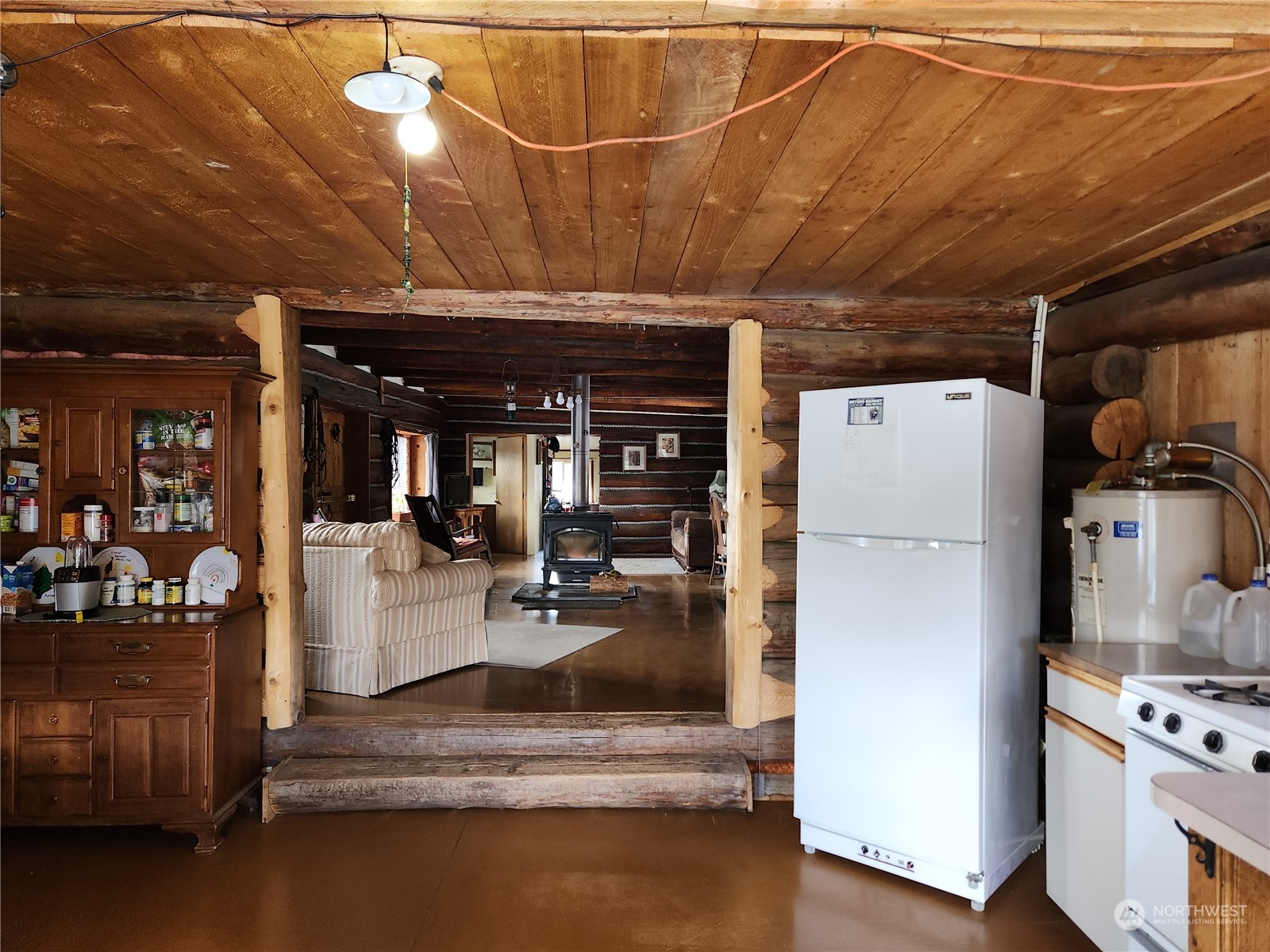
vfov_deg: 58.9
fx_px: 844
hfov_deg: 73.9
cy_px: 476
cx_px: 635
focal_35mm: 23
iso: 100
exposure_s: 1/30
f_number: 1.8
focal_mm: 5.4
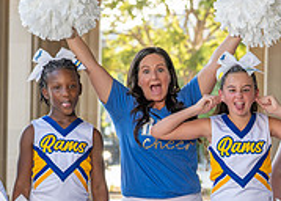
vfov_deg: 7.9
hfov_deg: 11.1
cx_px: 200
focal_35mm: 181
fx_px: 1445
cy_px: 222
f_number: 2.5
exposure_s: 1/400
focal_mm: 50
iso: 320
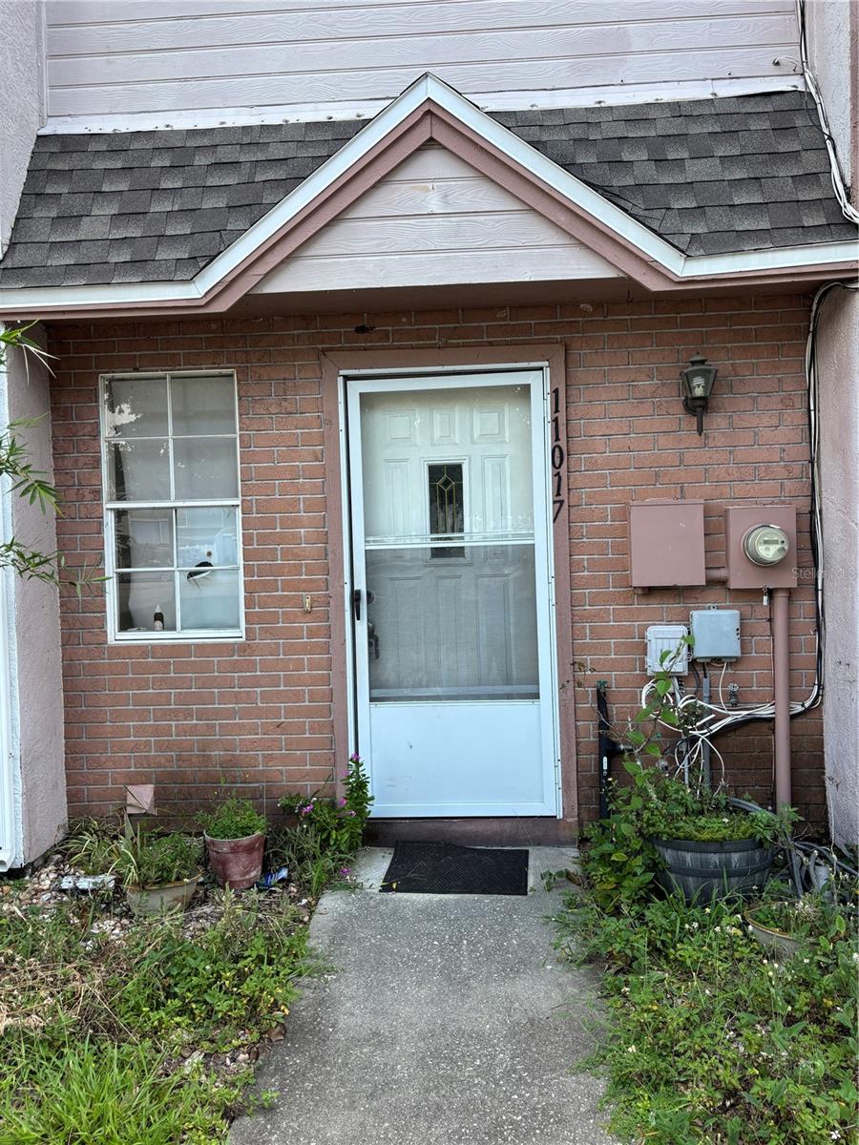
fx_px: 860
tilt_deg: -1.1
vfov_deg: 67.3
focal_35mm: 26
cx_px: 430
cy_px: 572
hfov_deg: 53.1
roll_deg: -0.1
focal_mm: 5.96
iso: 50
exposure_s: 1/377
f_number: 1.6
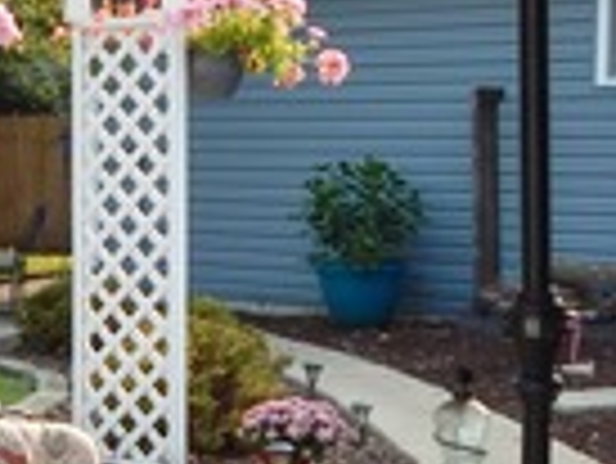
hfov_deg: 16.2
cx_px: -481
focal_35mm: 103
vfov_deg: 14.4
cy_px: 324
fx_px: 1835
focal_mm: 4
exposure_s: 1/320
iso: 125
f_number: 3
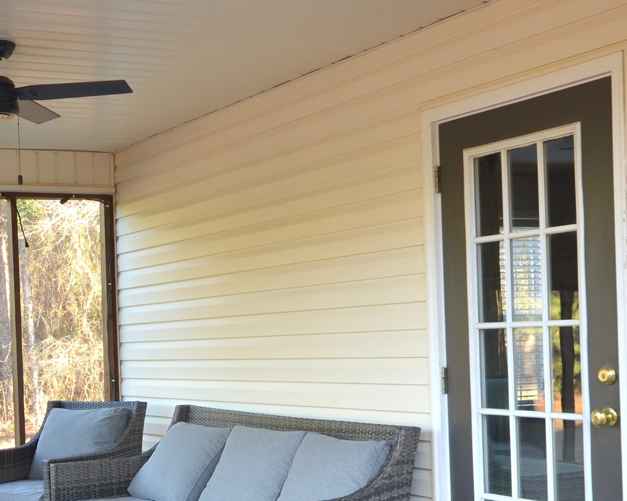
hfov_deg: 29.5
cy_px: 357
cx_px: 153
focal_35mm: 63
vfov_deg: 24.0
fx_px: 1169
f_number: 9
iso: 200
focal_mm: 20
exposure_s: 1/13
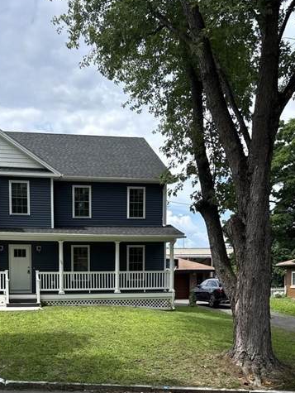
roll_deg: +0.4
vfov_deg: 43.0
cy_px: 306
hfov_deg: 33.8
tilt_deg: -1.8
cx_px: 80
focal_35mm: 42
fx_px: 477
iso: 50
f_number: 1.6
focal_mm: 5.96
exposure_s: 1/1876
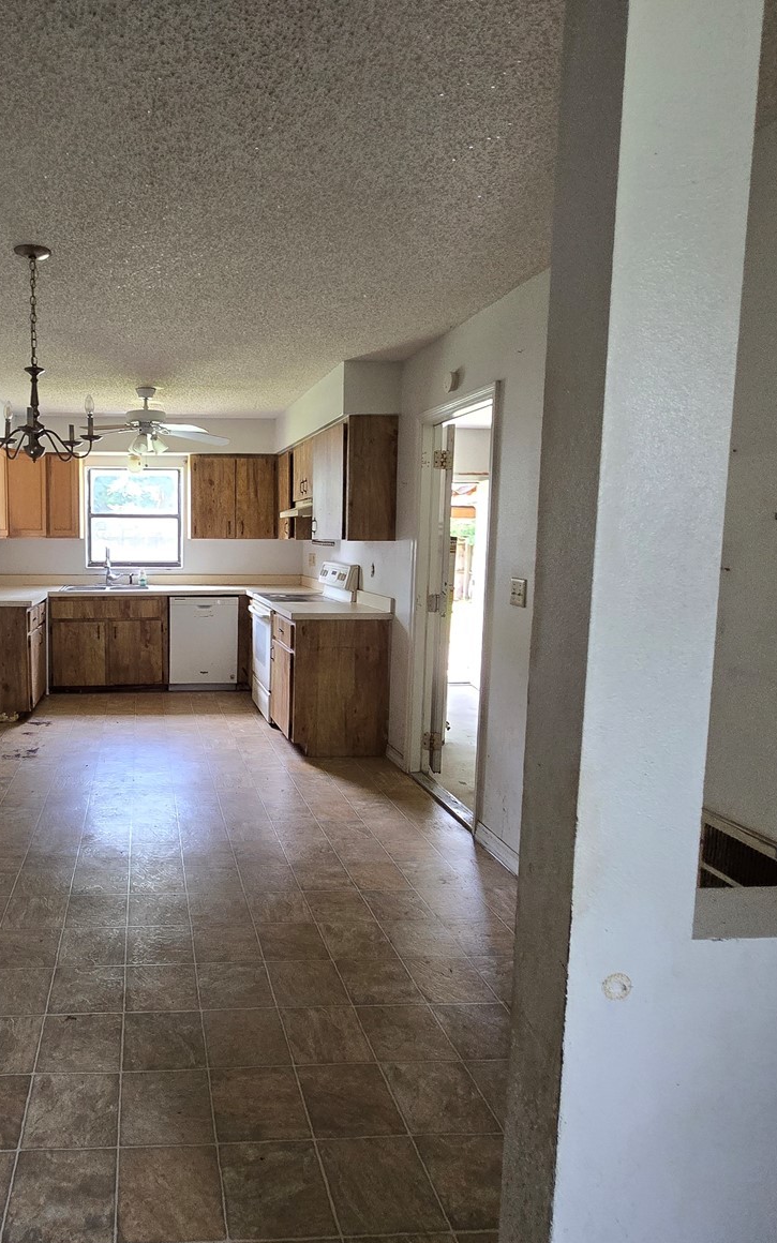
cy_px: 609
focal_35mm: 19
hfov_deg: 58.3
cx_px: 176
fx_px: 644
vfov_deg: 88.0
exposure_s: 1/100
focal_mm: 2.2
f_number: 2.2
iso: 320
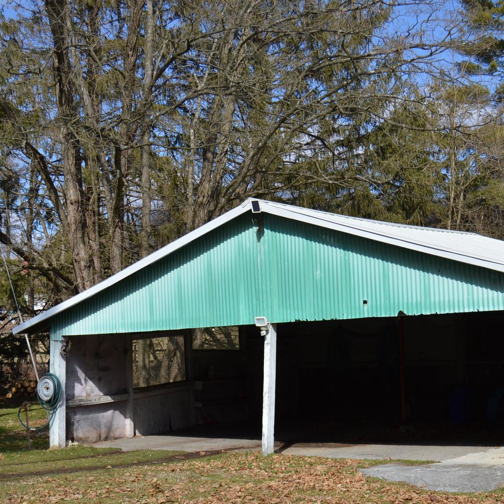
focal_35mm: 59
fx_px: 972
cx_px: 322
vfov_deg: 29.0
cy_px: 293
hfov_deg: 28.9
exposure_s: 1/4000
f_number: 4.5
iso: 400
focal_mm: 24
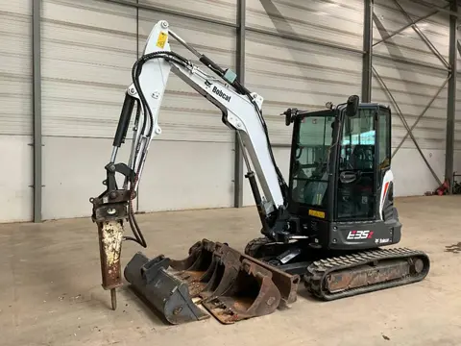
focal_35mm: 29
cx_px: 230
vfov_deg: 48.2
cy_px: 173
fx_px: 386
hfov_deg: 61.7
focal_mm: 3
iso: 80
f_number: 1.8
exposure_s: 1/60
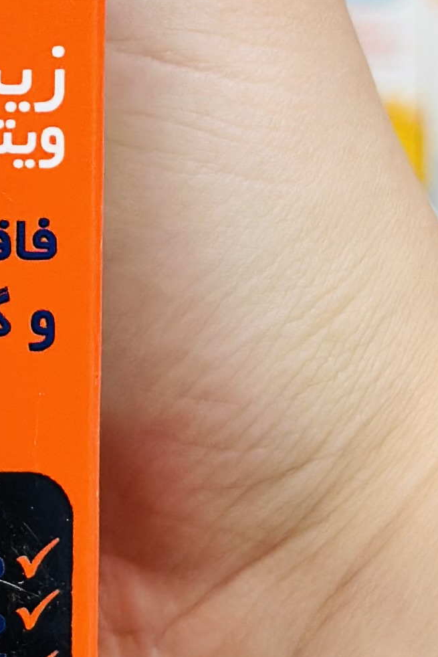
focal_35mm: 205
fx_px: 3740
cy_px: -94
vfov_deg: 9.9
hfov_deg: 6.6
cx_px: -267
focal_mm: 6.86
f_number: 1.78
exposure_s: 1/100
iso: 100
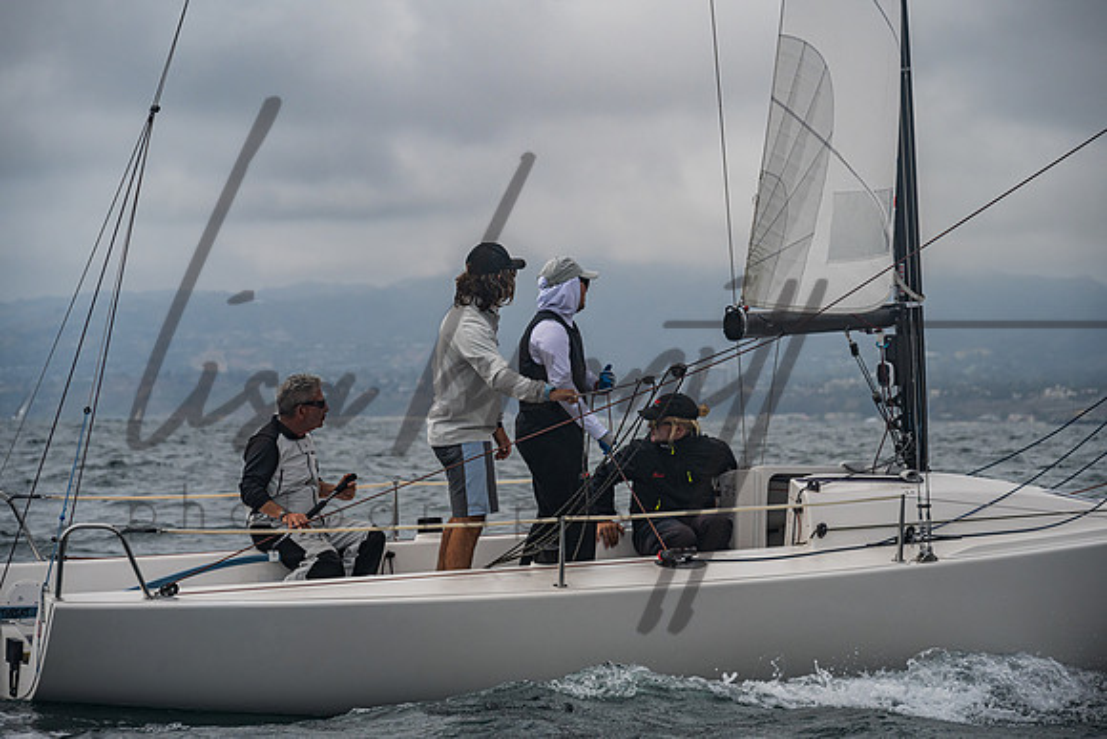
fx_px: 4068
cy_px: 370
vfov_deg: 10.4
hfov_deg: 15.5
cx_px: 554
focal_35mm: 132
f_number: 6.3
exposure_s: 1/2000
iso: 250
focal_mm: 130
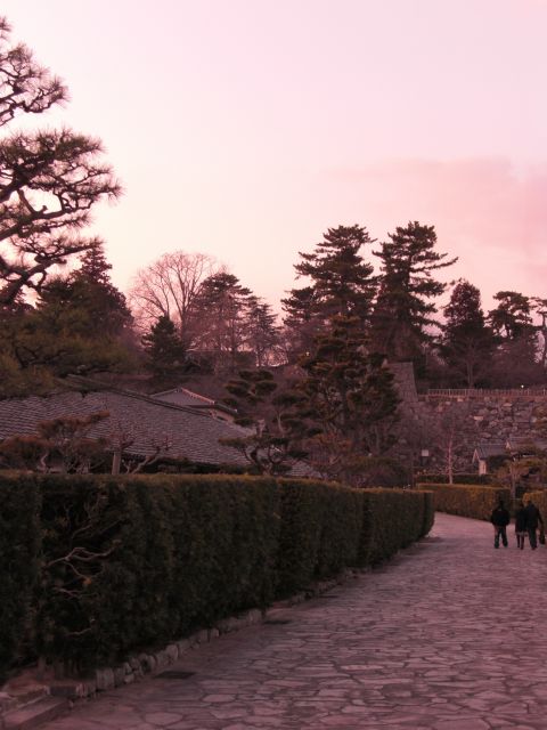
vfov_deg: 34.9
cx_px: 274
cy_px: 365
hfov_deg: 26.6
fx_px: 1159
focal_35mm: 55
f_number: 3.6
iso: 50
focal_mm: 9.8
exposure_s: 1/60
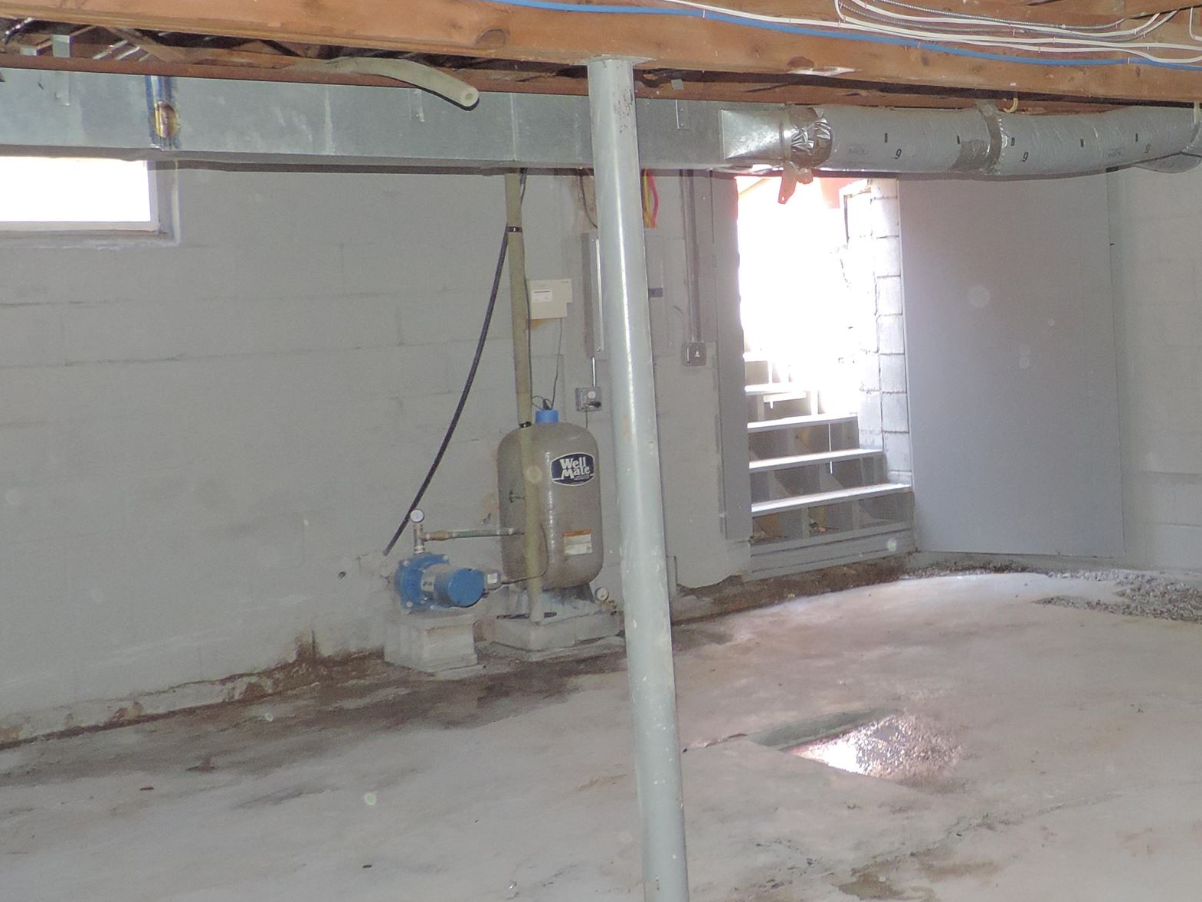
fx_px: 1632
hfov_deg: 37.8
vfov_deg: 30.7
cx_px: 1079
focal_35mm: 47
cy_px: 328
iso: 360
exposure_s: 1/60
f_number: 3
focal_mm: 4.3
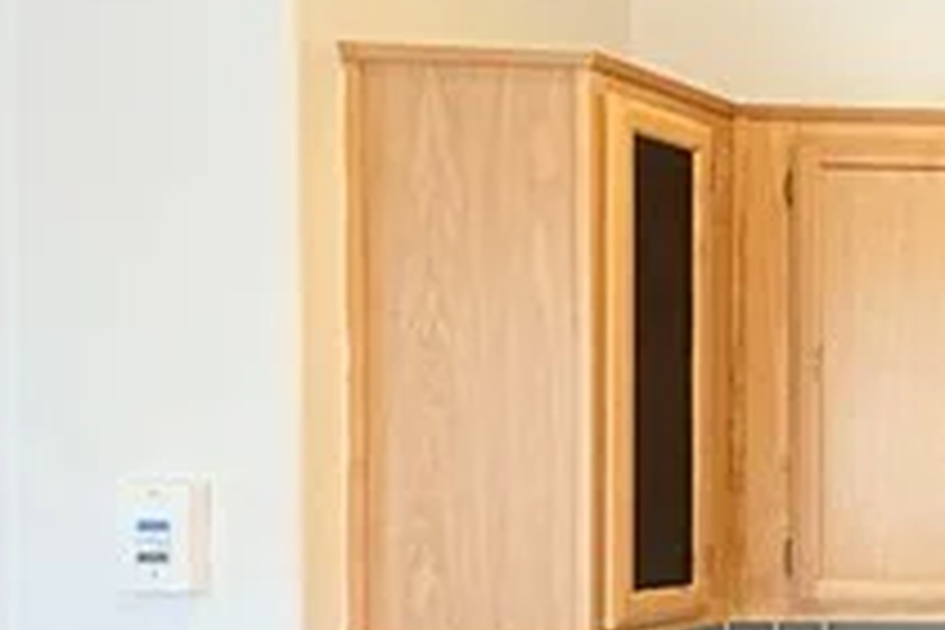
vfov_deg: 19.1
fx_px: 1864
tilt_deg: -0.6
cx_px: 1809
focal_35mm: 71
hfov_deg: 19.3
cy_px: 472
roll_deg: +0.4
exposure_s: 1/60
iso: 250
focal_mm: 2.22
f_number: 2.2
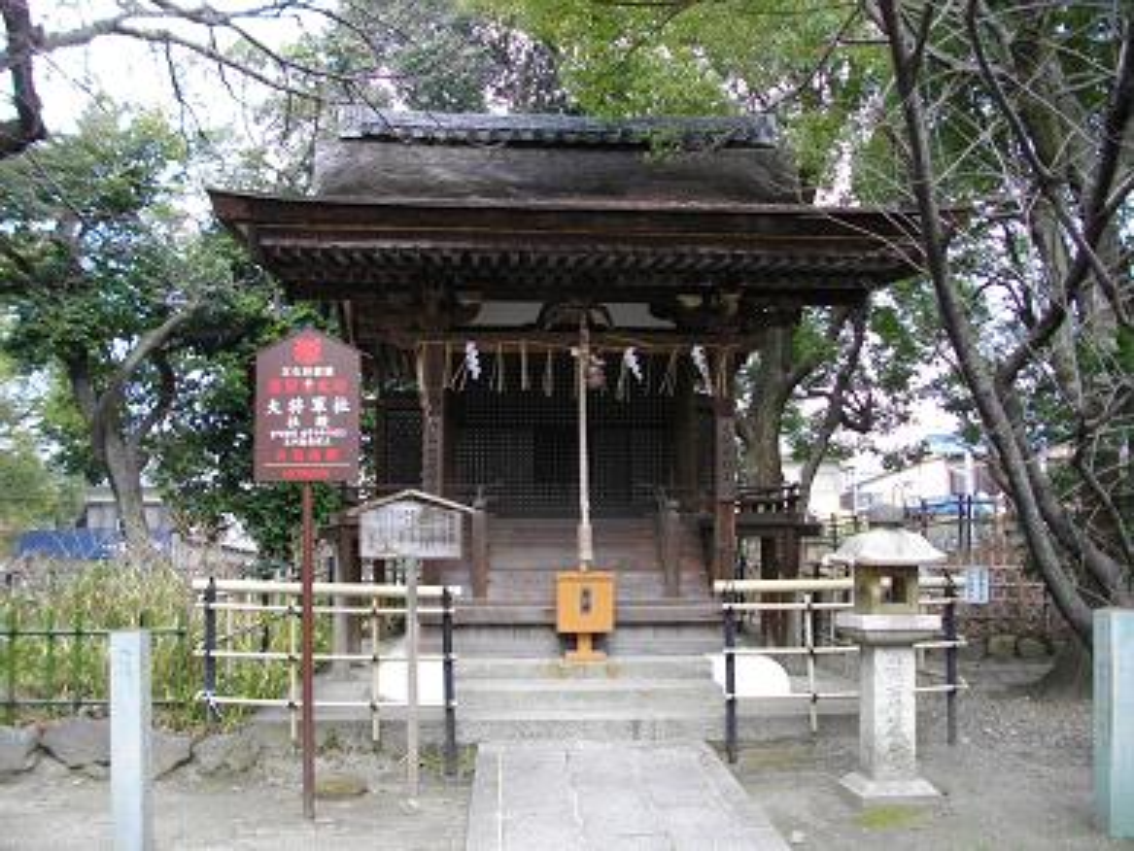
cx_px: 567
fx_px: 1049
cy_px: 426
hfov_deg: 56.8
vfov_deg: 44.2
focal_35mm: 32
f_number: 2.9
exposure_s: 1/125
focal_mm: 5.7
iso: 100
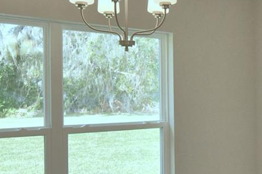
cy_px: 97
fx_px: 386
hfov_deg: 36.0
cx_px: 219
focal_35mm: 53
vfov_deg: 25.5
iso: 200
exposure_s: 1/200
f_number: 4.5
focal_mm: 10
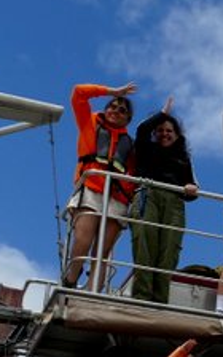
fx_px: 1060
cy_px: 257
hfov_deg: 11.2
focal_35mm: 109
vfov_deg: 19.0
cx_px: 401
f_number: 4.5
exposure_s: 1/2000
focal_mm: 14.5
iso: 125
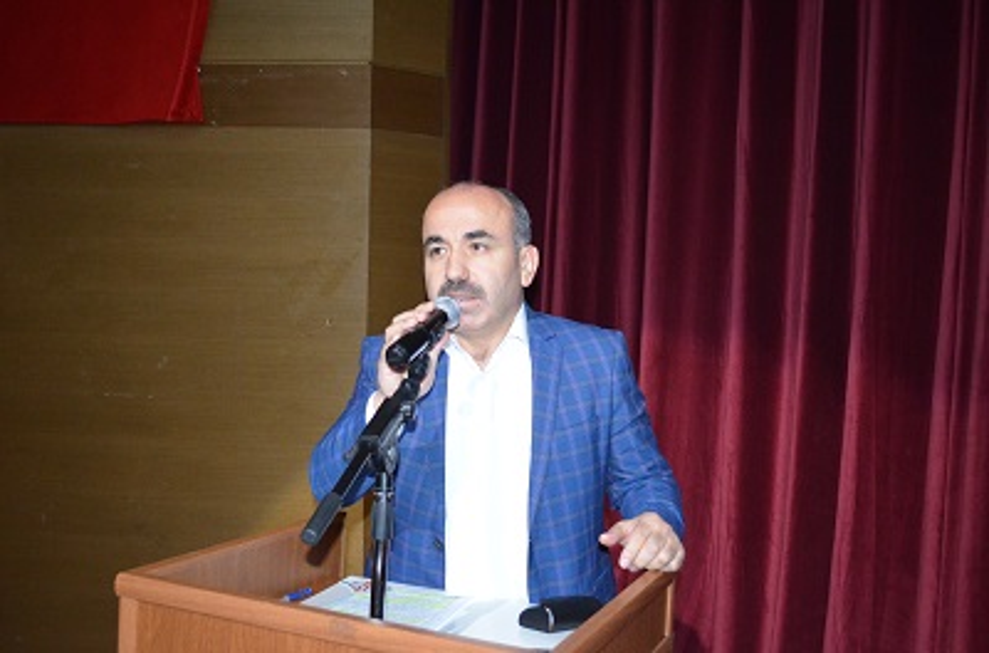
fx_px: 986
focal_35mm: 36
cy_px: 326
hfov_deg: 53.3
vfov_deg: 36.6
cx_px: 494
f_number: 4
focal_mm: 24
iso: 3200
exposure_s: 1/60
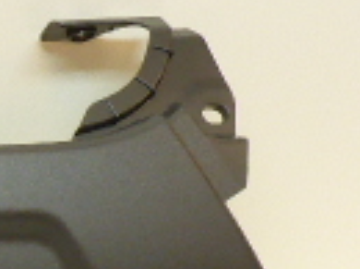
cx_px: -418
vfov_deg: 10.6
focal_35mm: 138
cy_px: 275
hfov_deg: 12.2
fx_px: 1433
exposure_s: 1/60
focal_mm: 4.9
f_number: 3.3
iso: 200
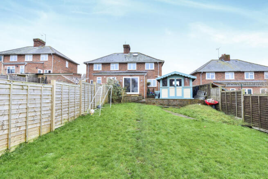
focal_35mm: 19
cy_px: 90
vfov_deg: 64.6
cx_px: 134
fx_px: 141
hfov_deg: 86.9
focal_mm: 19
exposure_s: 1/50
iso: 500
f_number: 7.1
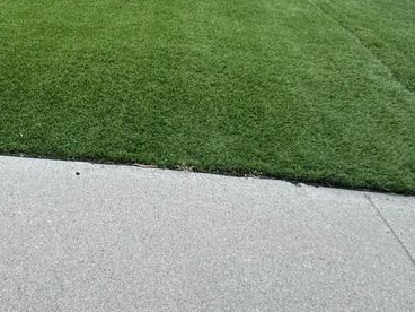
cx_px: 81
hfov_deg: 45.4
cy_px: 8
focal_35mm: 39
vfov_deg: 33.9
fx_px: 468
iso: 160
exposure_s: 1/99
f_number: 2.2
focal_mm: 2.22
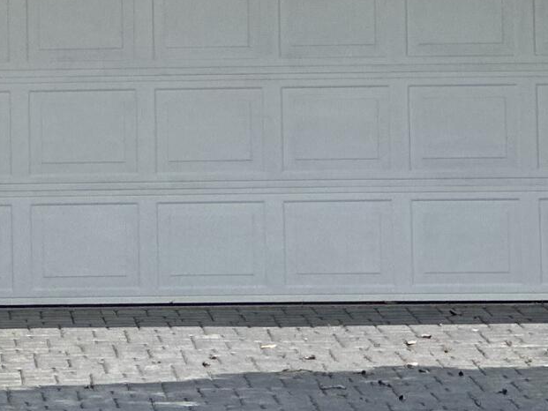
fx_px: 5890
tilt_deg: +3.6
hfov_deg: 5.3
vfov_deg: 4.0
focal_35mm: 372
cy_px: -148
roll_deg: -0.6
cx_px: -364
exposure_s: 1/649
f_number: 2.8
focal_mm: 9
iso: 32
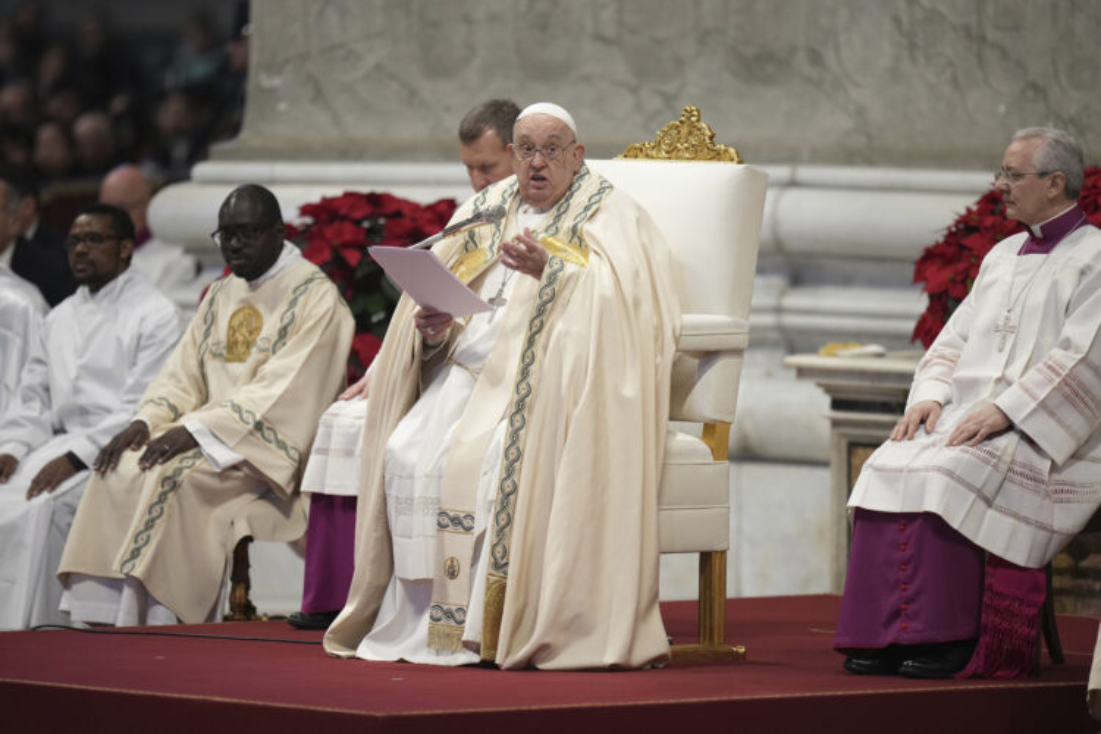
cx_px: 550
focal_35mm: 400
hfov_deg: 5.2
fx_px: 12232
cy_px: 367
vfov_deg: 3.4
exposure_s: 1/500
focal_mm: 400
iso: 2500
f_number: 2.8
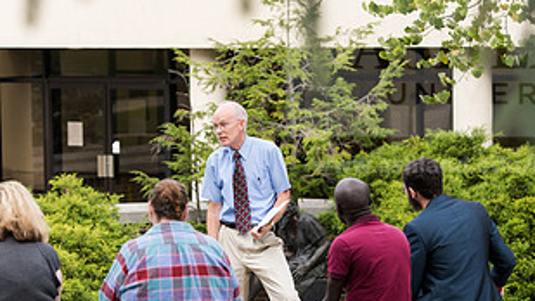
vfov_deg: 6.3
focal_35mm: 193
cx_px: 234
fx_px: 2739
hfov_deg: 11.2
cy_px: 202
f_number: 4
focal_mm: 98
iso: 200
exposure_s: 1/400
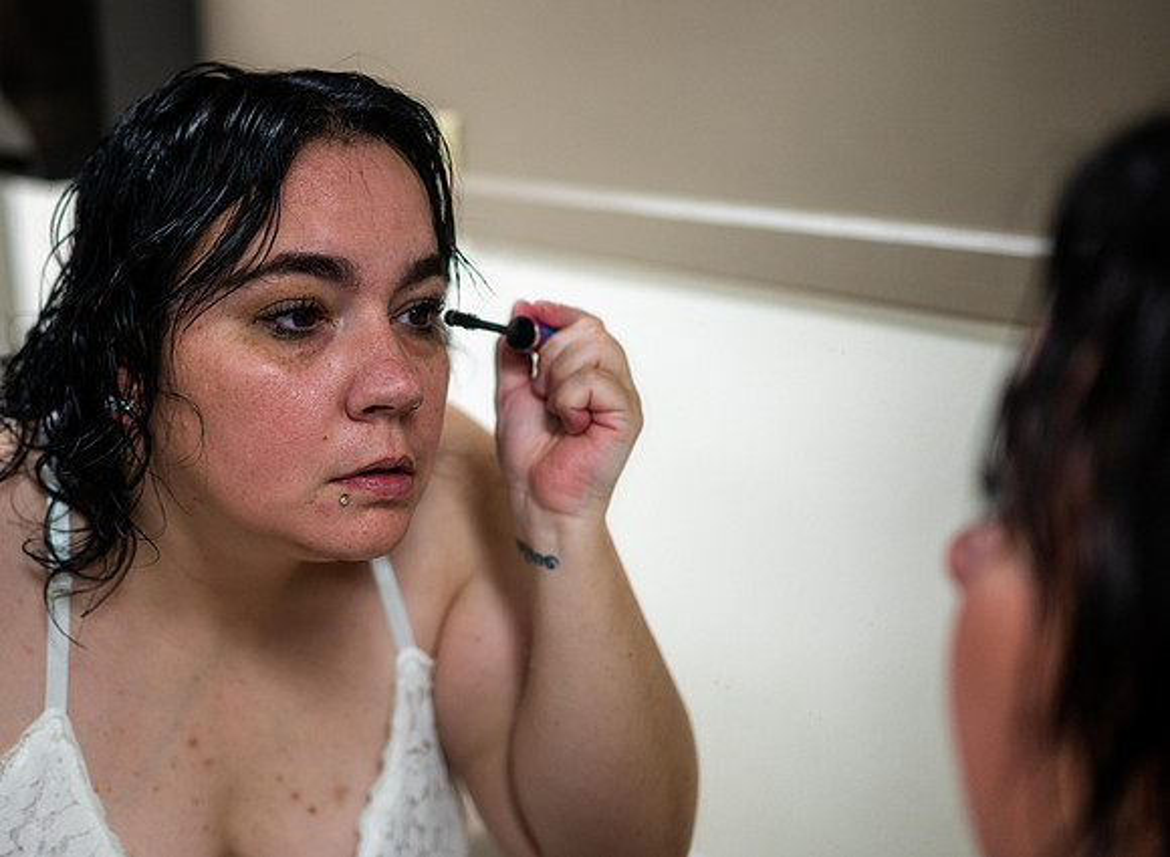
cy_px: 373
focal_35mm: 48
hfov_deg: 39.7
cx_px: 411
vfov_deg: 29.9
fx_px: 1604
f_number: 1.8
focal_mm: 35
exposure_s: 1/250
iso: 800
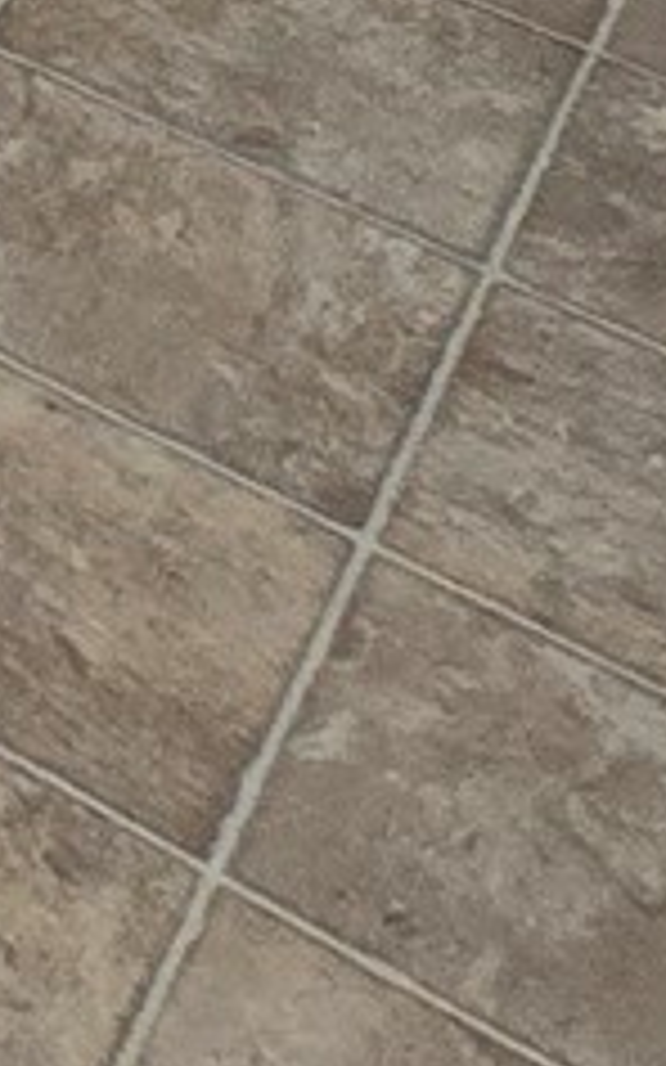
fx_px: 3458
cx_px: -2079
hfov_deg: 7.4
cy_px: -1975
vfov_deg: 11.6
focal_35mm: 119
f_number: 2.2
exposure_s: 1/60
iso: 80
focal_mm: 2.2
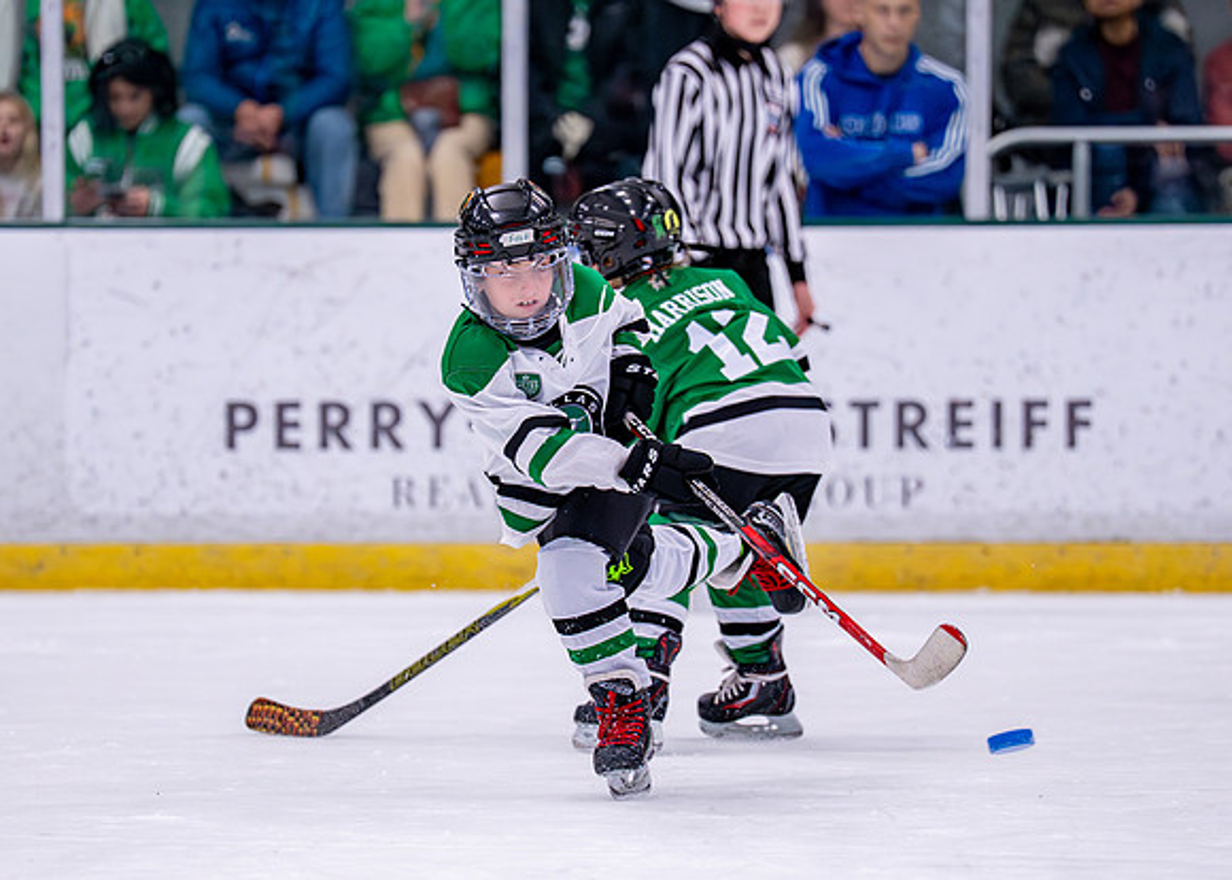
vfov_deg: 5.2
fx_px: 9766
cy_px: 463
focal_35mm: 279
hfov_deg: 7.2
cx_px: 517
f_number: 2.8
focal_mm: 175
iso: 2500
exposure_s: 1/1250
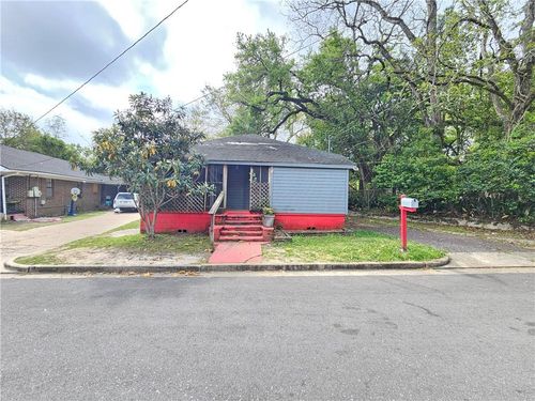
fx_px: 201
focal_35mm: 13
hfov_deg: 106.2
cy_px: 200
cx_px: 268
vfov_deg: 89.9
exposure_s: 1/310
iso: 50
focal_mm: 2.2
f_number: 2.2
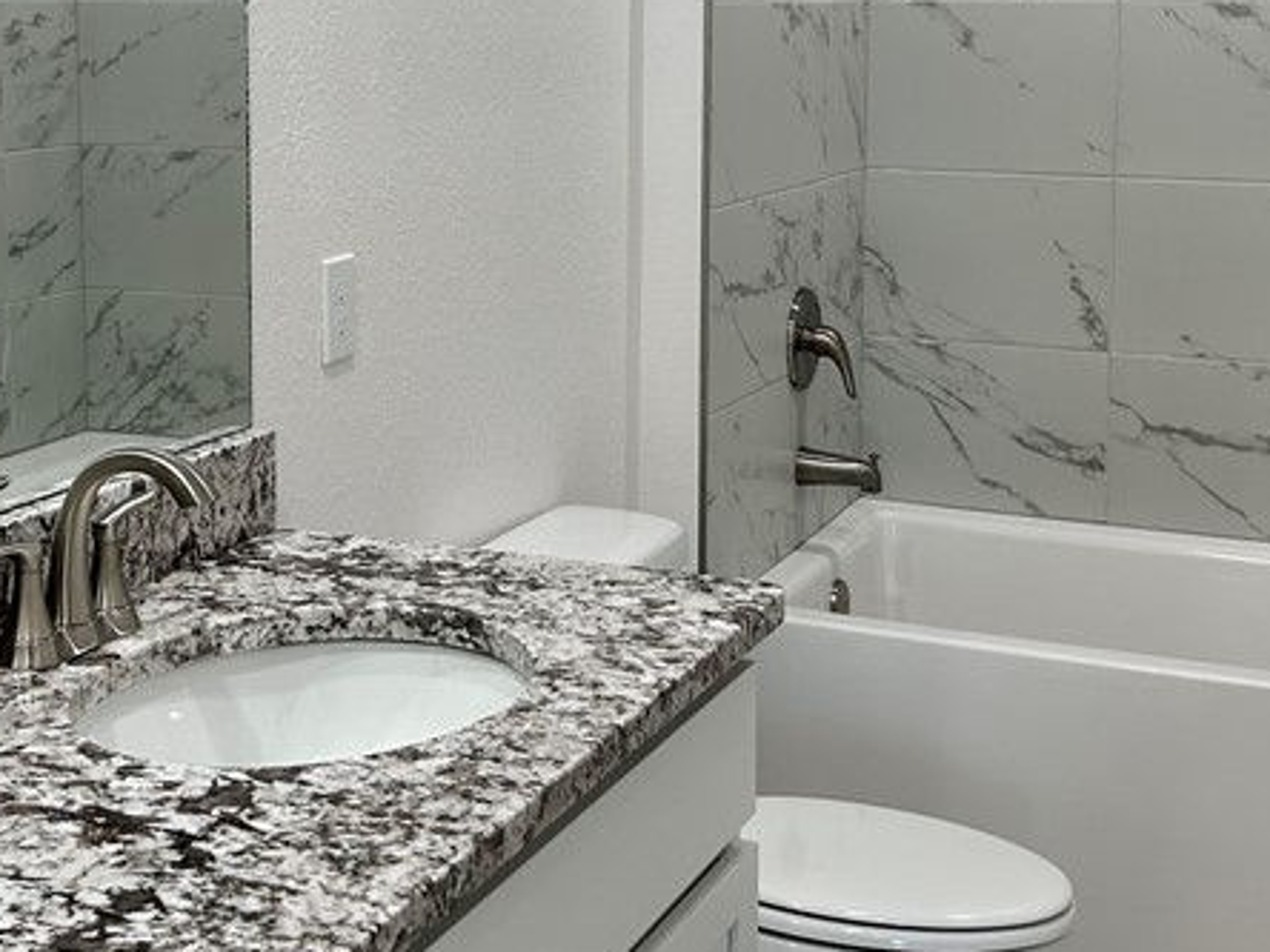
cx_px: 558
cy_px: 192
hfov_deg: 32.1
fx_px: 2201
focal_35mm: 60
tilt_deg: -5.9
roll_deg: -0.3
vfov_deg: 24.0
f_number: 1.5
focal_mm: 5.7
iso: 50
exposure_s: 1/120
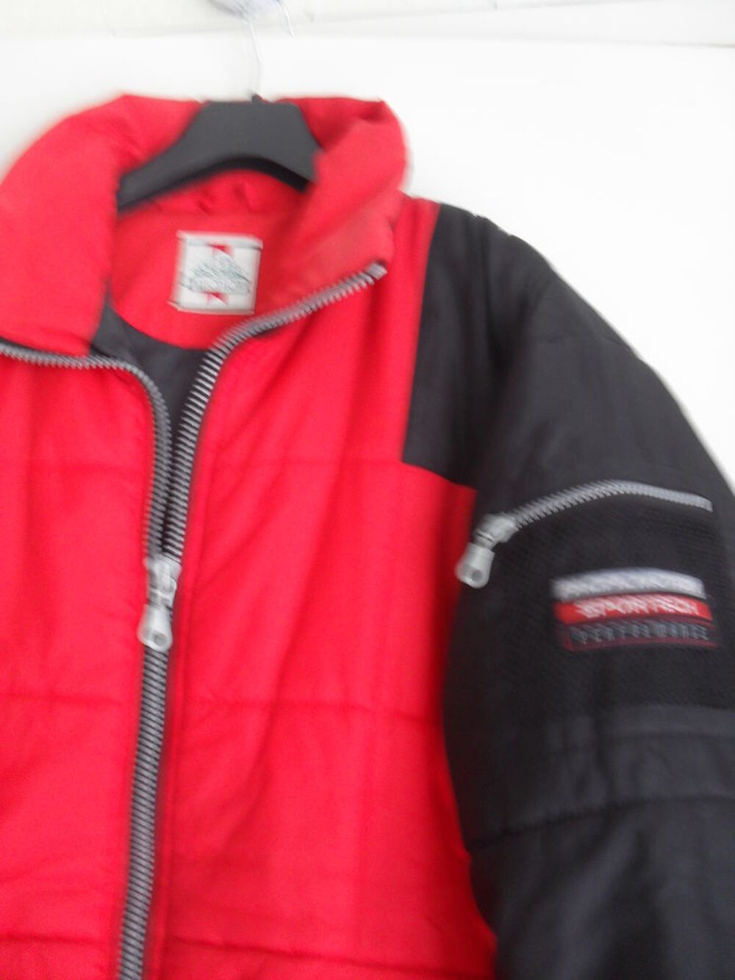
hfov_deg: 40.7
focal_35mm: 35
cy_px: 490
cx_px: 368
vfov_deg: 52.6
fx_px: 991
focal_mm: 6.3
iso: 200
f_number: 3.2
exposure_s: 1/15
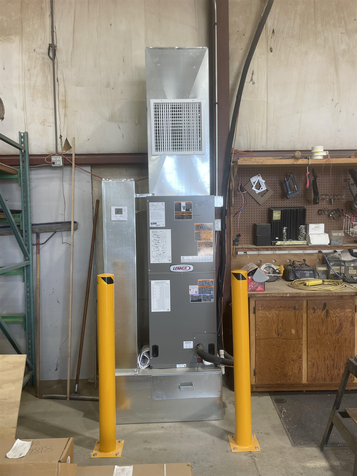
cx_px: 178
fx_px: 358
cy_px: 238
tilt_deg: -2.5
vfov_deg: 67.3
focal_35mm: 26
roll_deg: +1.4
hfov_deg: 53.1
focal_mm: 4.2
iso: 50
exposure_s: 1/120
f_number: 1.6
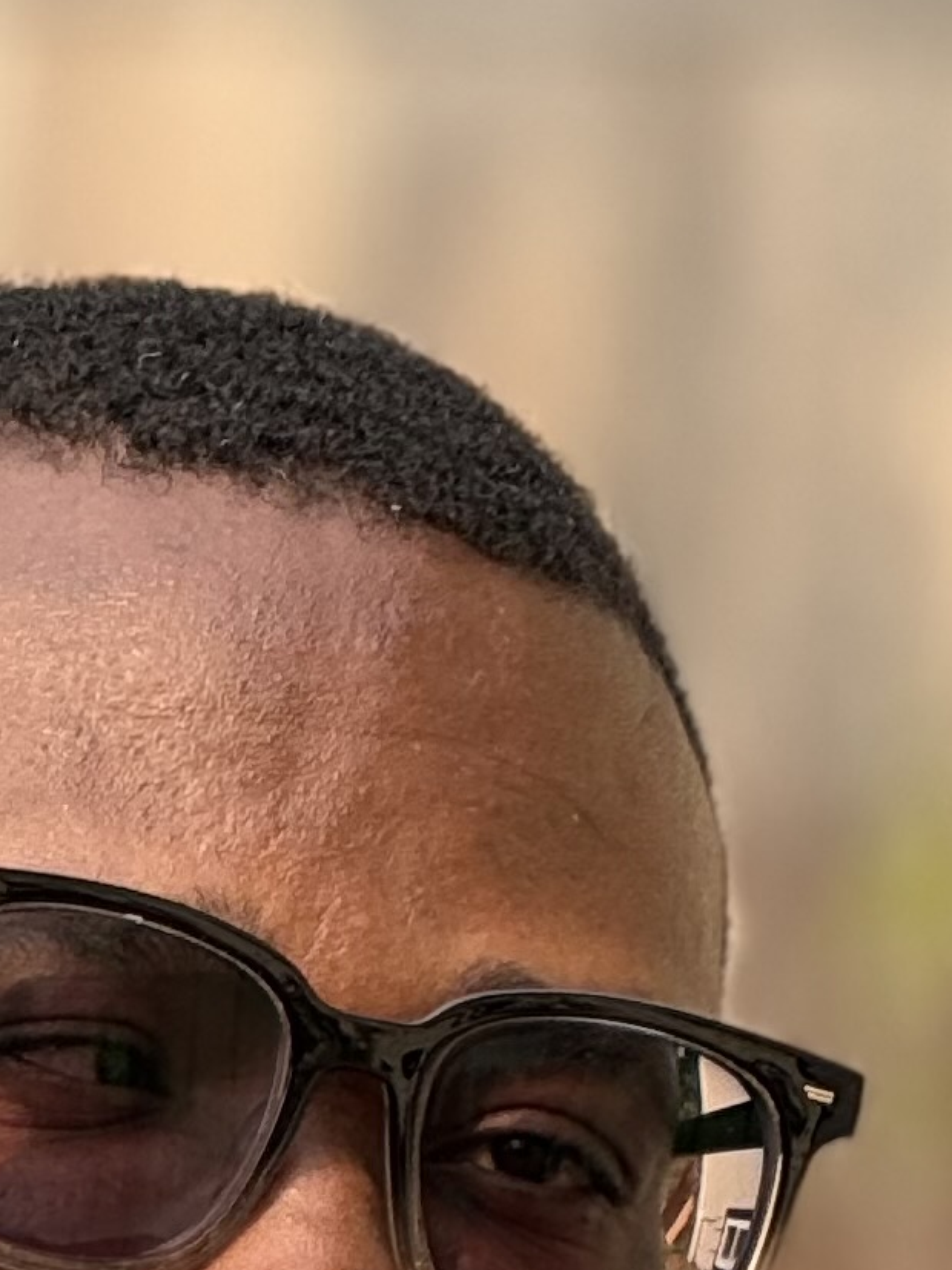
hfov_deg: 2.5
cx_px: 86
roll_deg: -0.8
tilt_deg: +0.3
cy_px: 2890
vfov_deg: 3.4
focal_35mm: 585
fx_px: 21457
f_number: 2.8
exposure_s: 1/352
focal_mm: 15.66
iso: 64
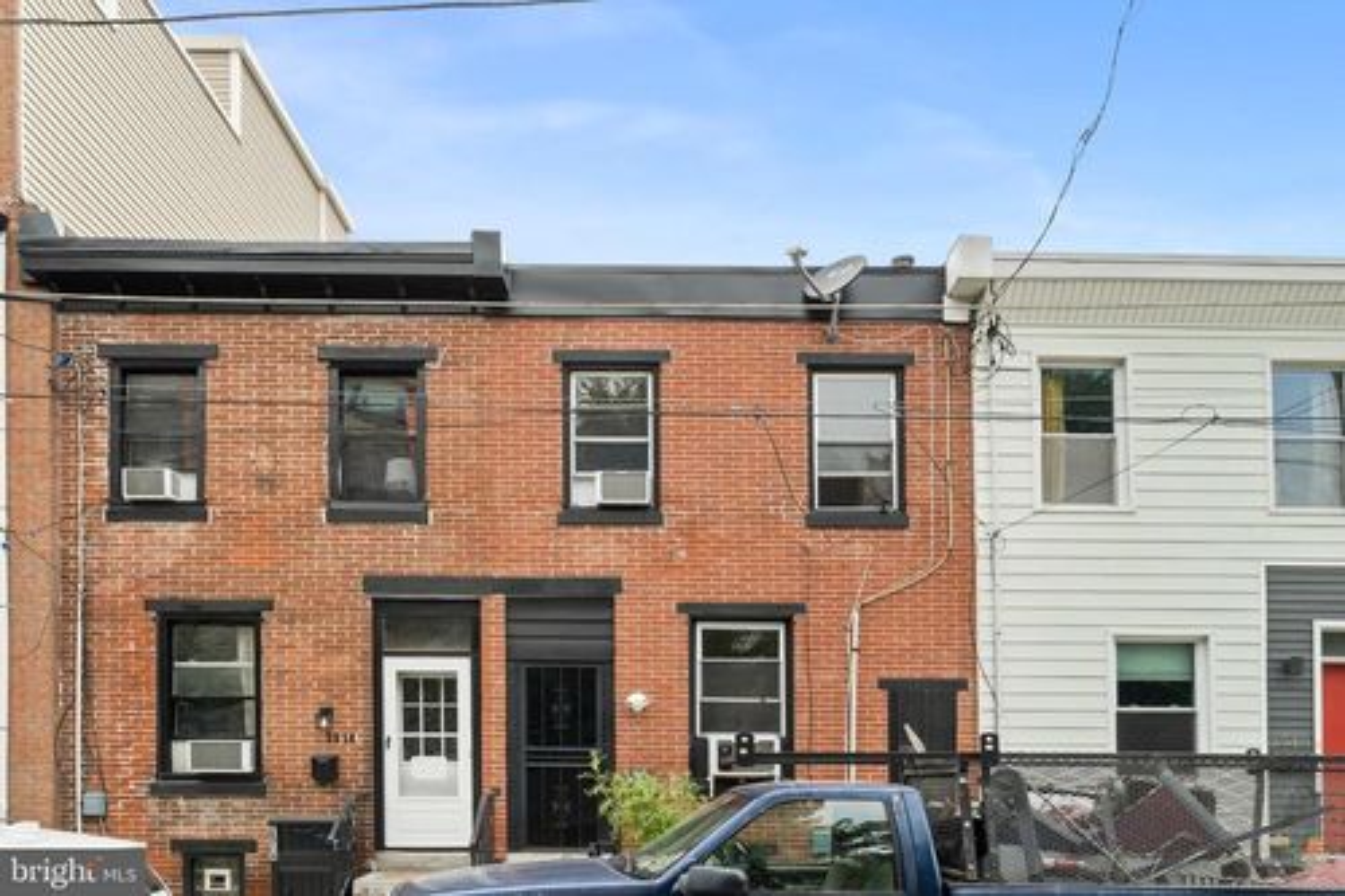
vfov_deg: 47.9
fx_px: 1008
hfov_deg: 67.4
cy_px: 448
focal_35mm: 27
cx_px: 672
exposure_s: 1/60
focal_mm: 18
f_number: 9
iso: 160
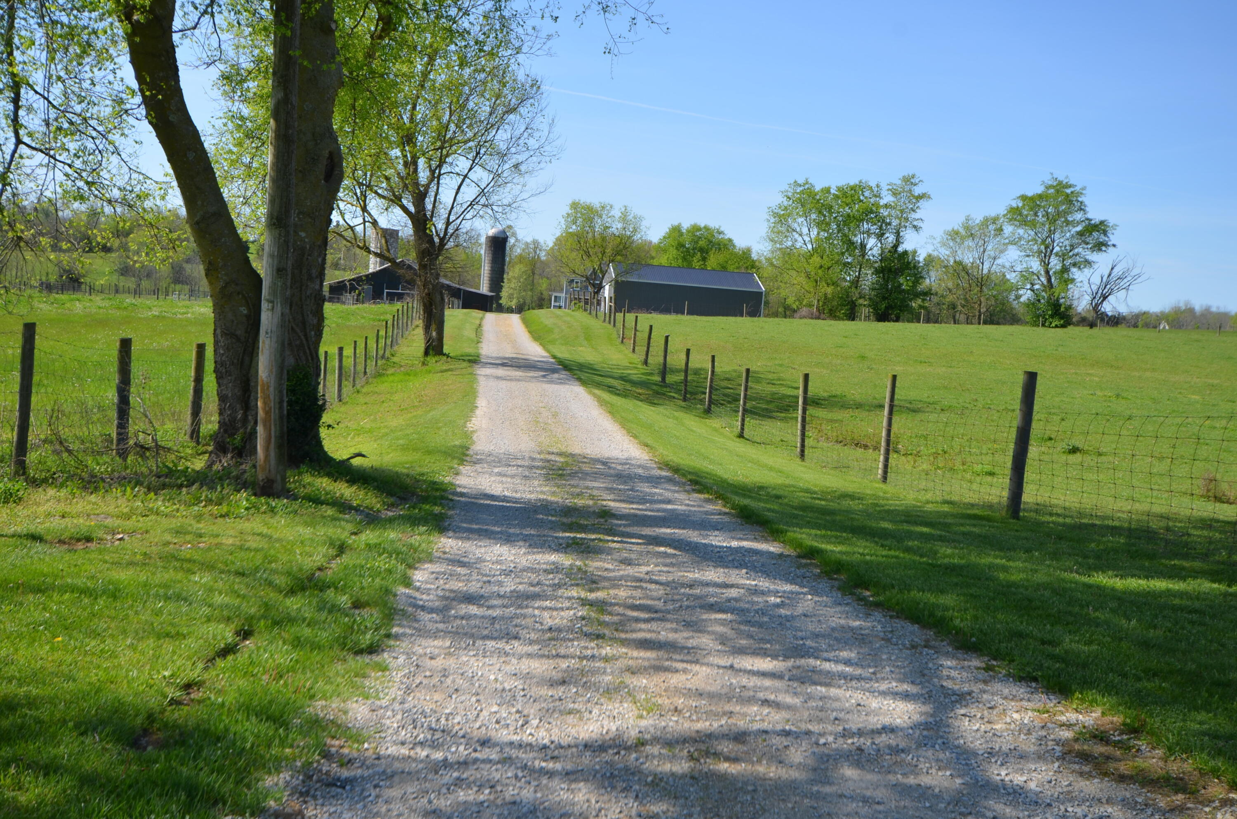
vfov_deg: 36.7
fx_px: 1234
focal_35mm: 36
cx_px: 618
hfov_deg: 53.2
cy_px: 410
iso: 100
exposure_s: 1/200
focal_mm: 24
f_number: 7.1
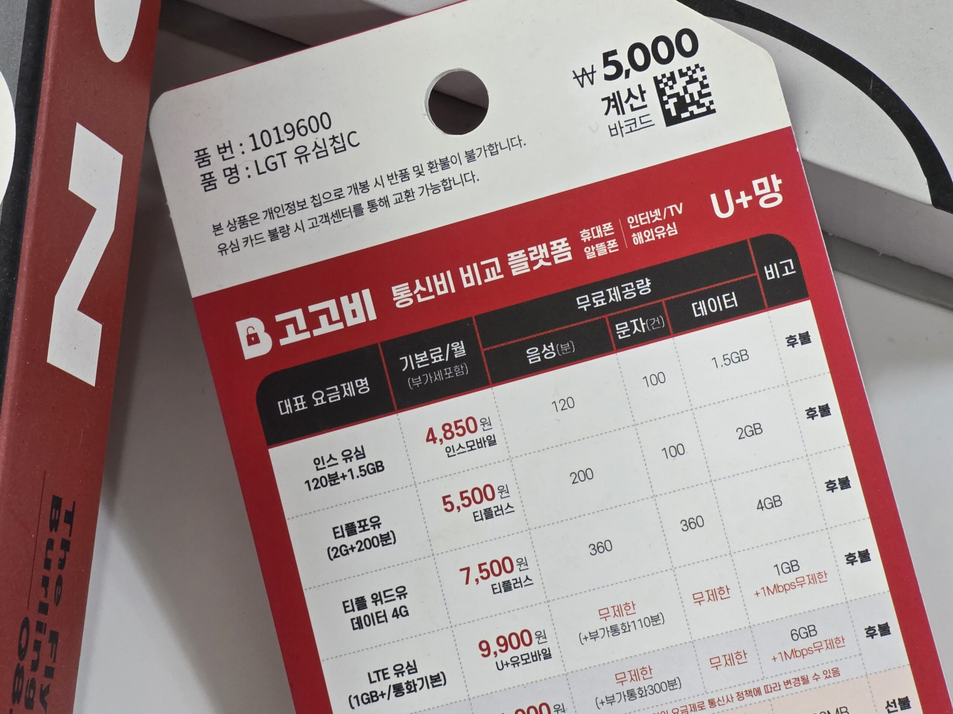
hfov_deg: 17.1
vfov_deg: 12.9
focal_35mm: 115
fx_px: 3165
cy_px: 357
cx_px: 476
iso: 400
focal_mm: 18.6
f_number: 3.4
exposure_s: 1/60.2
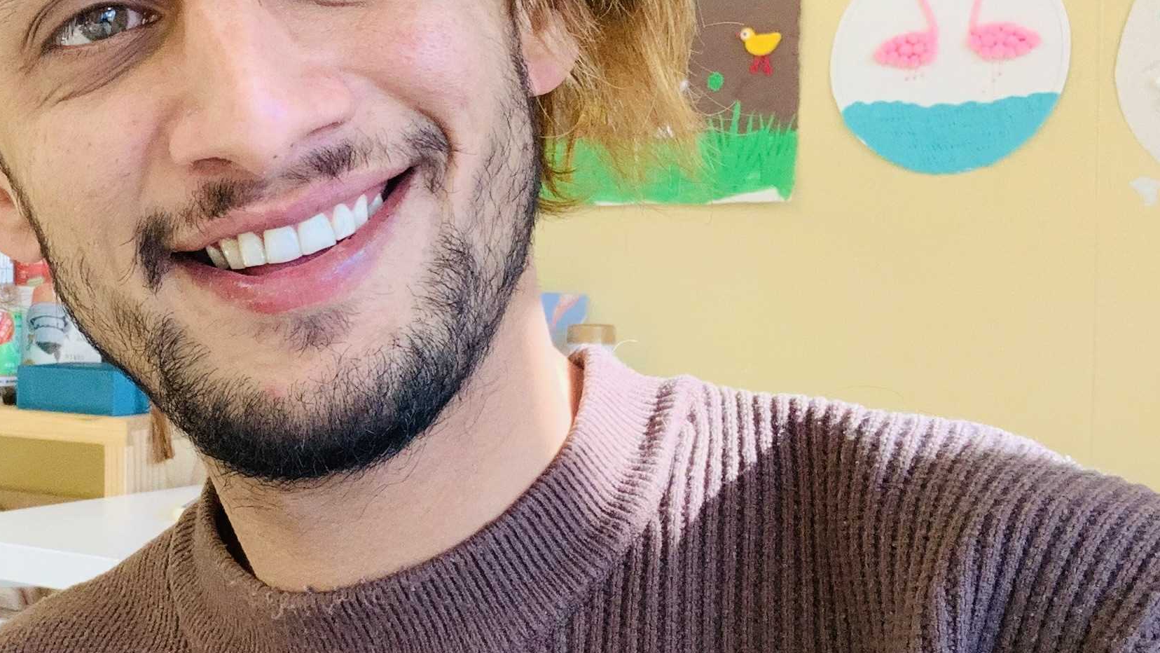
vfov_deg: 18.5
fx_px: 2000
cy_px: 350
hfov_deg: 31.4
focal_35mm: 65
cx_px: 203
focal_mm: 2.87
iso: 64
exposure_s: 1/68
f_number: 2.2
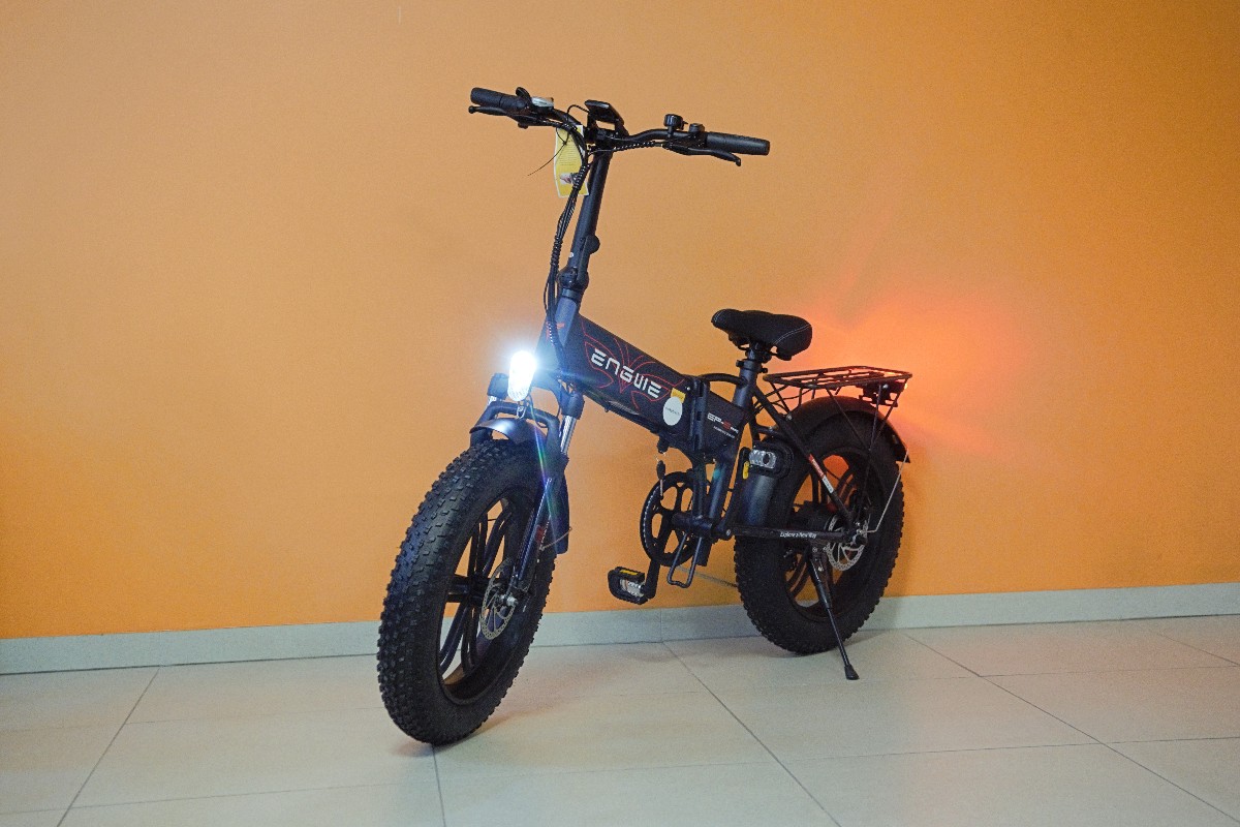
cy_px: 414
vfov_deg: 28.1
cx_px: 620
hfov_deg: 41.1
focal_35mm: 48
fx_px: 1653
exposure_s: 1/100
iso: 1600
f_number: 2.8
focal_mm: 32
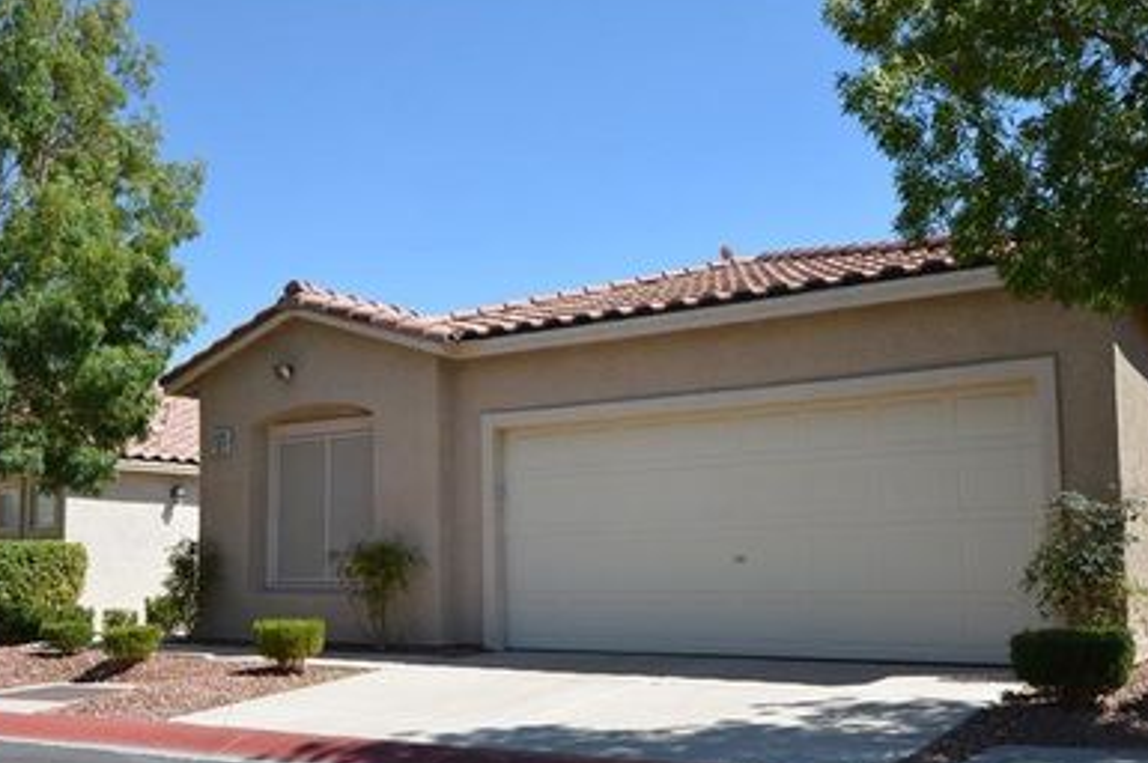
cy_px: 466
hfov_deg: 49.5
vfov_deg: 34.0
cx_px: 510
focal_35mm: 39
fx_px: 1243
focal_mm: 20
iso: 125
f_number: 8
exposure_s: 1/250
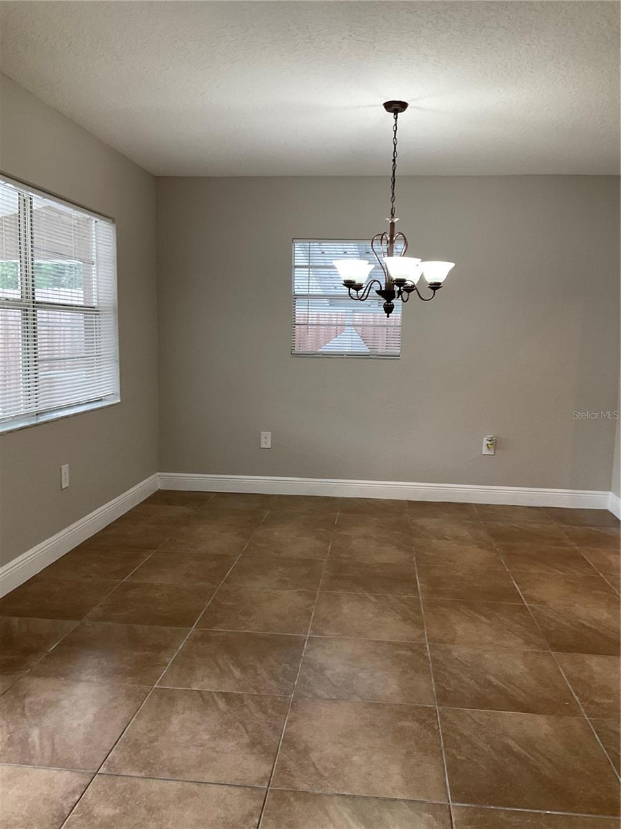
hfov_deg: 48.2
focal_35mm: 29
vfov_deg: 61.7
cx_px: 310
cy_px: 414
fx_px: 694
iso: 64
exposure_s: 1/60
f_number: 1.8
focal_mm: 3
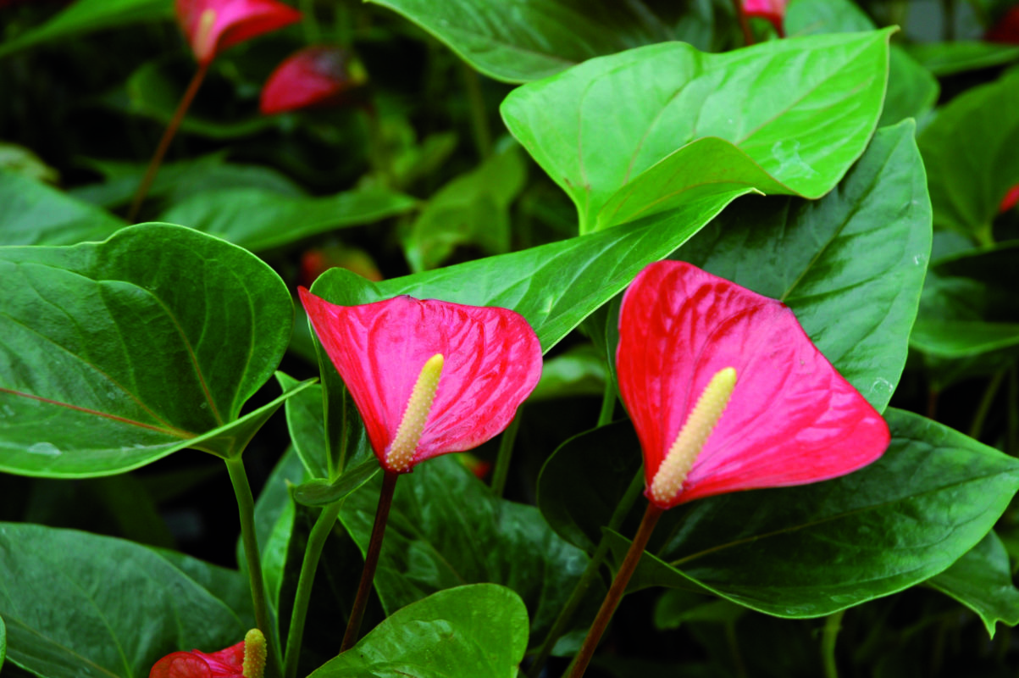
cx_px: 510
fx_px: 2630
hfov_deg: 21.9
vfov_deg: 14.7
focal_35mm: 93
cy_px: 339
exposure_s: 1/40
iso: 400
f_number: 7.1
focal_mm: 62
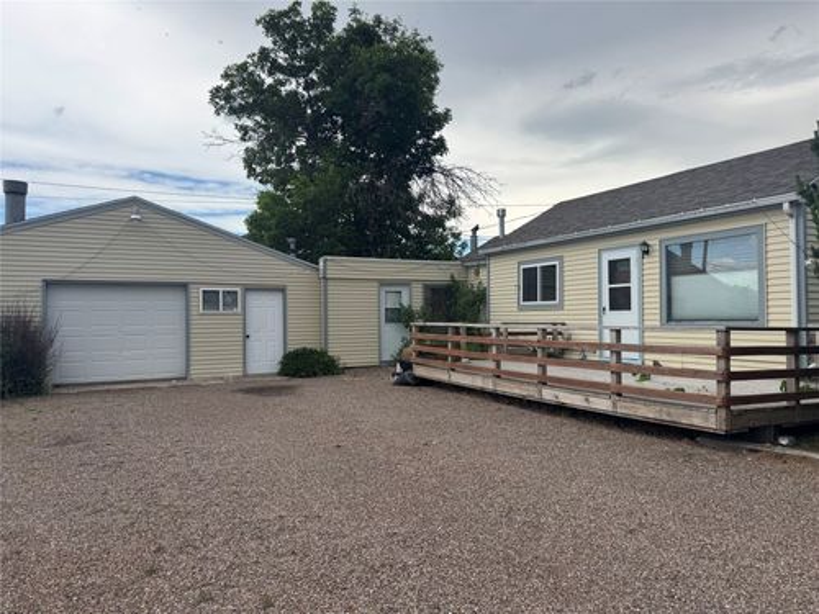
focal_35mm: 24
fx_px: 568
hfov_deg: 71.6
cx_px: 410
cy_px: 307
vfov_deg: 56.8
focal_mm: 6.76
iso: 80
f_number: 1.78
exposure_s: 1/2041
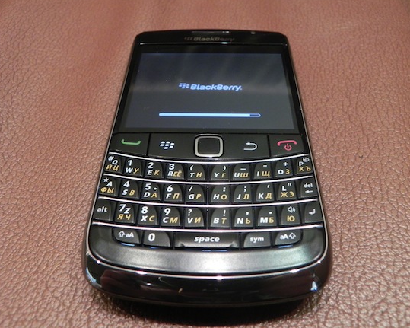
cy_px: 166
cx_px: 213
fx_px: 376
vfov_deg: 47.1
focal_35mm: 31
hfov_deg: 57.2
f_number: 2.8
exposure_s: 1/11.3
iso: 400
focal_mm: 5.2
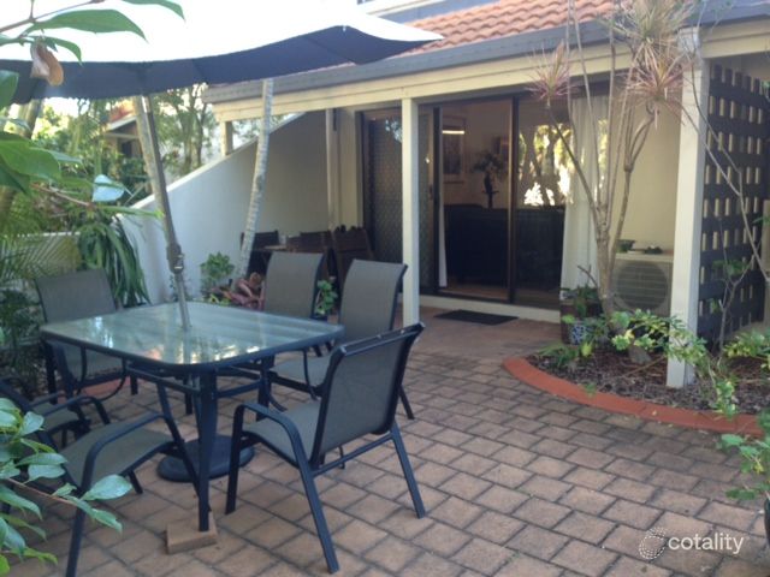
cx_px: 385
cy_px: 288
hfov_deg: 55.4
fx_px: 734
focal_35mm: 33
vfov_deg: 42.9
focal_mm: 4.12
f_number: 2.4
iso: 50
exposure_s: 1/24
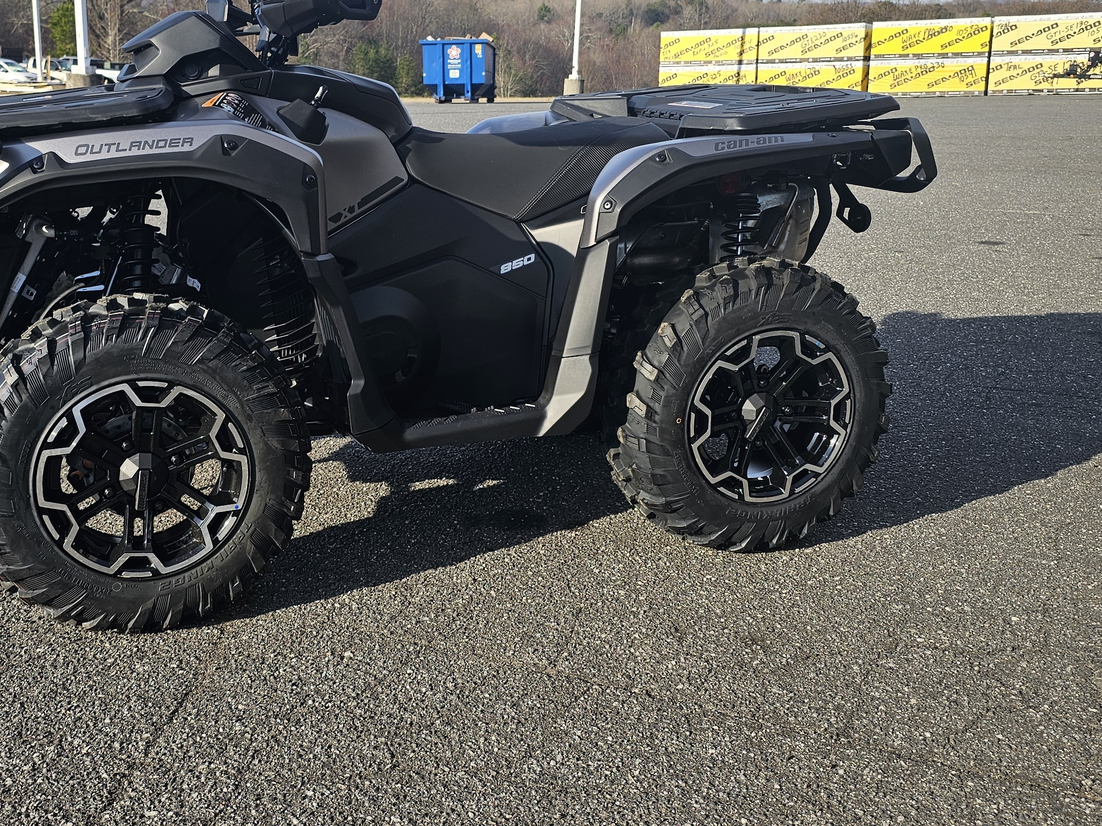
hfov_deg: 46.6
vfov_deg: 36.0
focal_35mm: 40
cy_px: 398
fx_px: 1273
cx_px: 450
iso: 12
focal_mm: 6.3
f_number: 1.7
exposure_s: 1/556
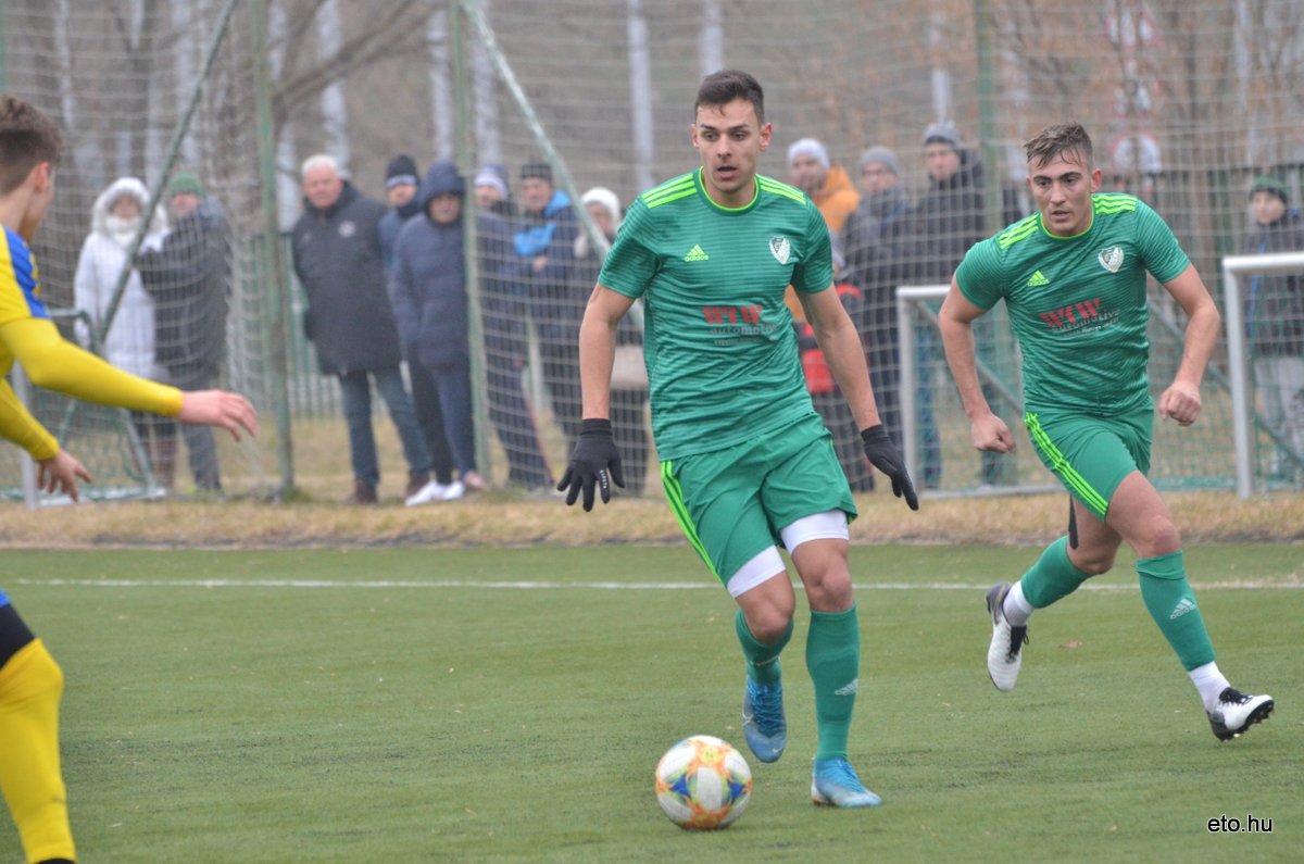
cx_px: 652
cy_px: 432
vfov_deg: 4.1
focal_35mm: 330
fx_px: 11929
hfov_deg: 6.3
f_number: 5.3
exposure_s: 1/640
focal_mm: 220
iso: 2000
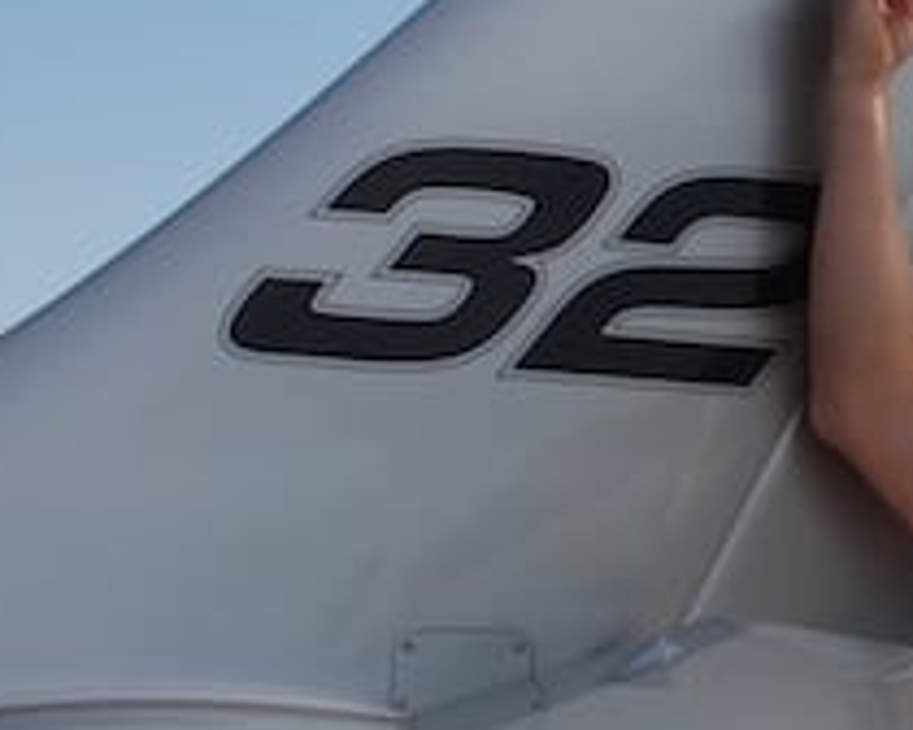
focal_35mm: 118
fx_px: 3189
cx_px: 1117
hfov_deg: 15.6
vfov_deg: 13.1
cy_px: 282
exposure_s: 1/250
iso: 100
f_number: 8
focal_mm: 22
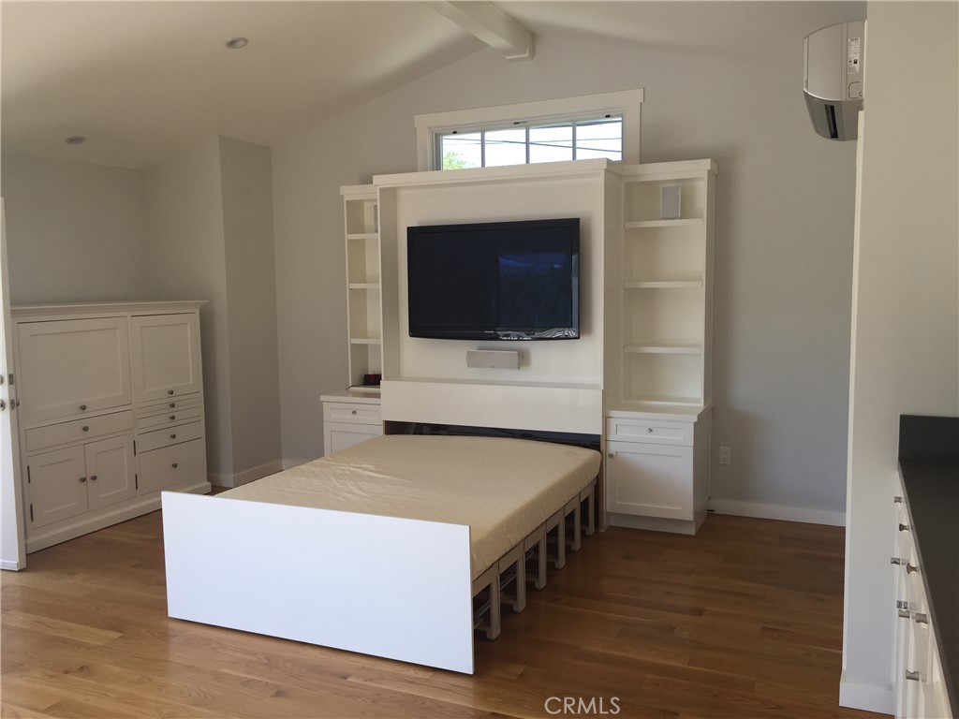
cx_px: 480
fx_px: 803
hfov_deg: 61.7
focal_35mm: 29
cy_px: 360
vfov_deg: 48.2
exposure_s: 1/145
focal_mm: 4.15
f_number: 2.2
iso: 32
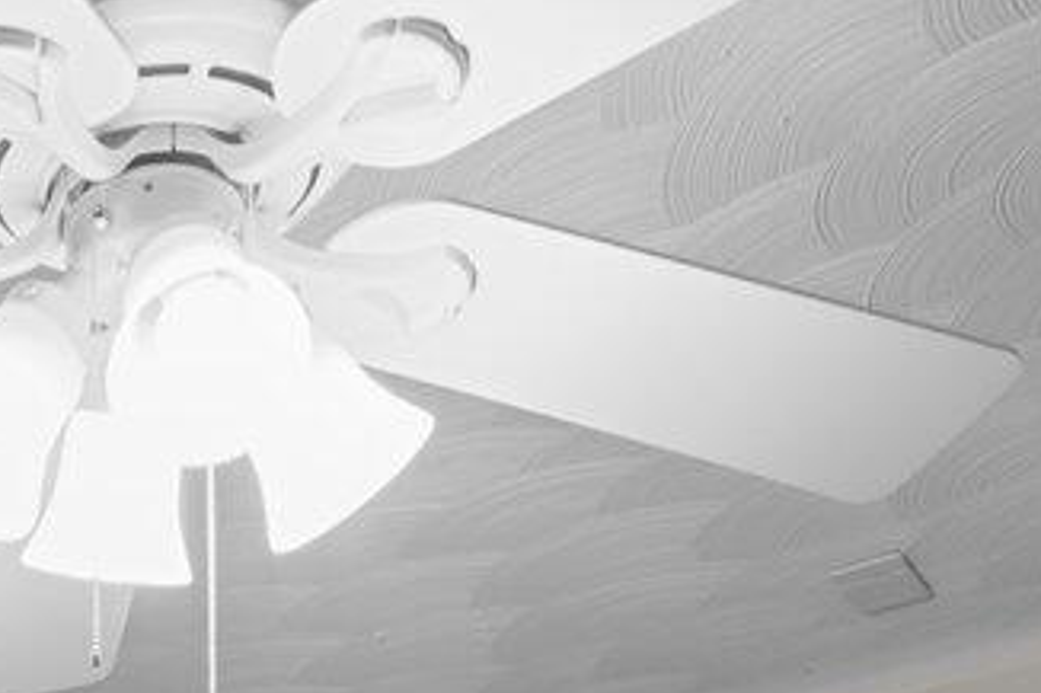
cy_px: 1760
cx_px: -249
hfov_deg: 21.3
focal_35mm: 88
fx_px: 2543
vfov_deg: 11.9
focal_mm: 14
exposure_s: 1.3
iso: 250
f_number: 8
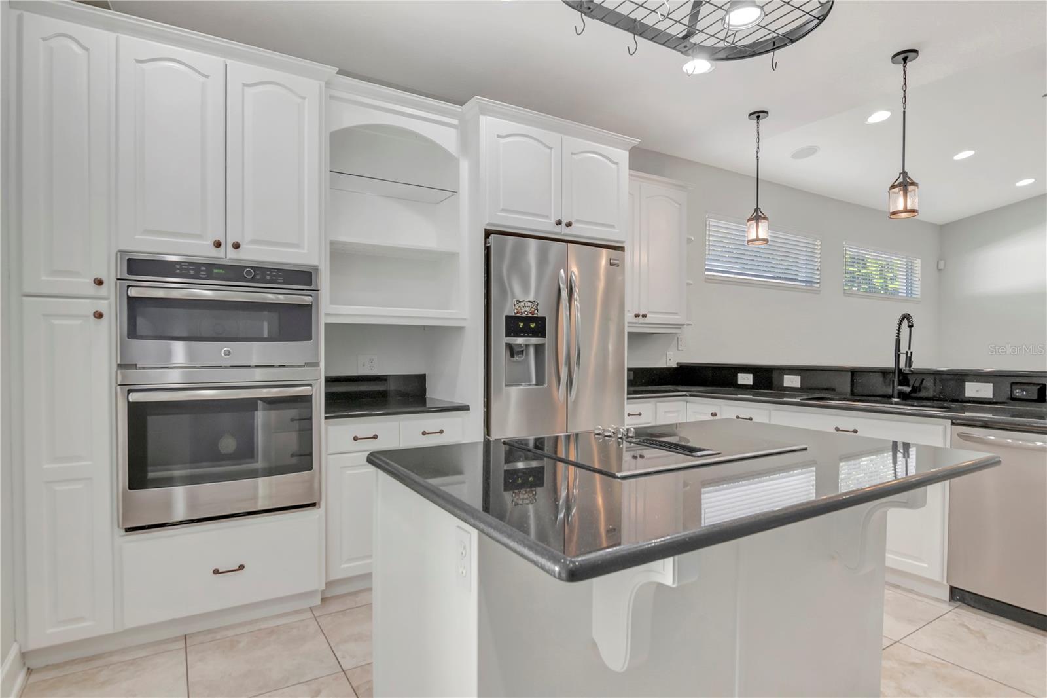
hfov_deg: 85.4
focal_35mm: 20
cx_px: 524
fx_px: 567
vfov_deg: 63.2
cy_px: 349
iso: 800
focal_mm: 13
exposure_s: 1/20
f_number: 7.1
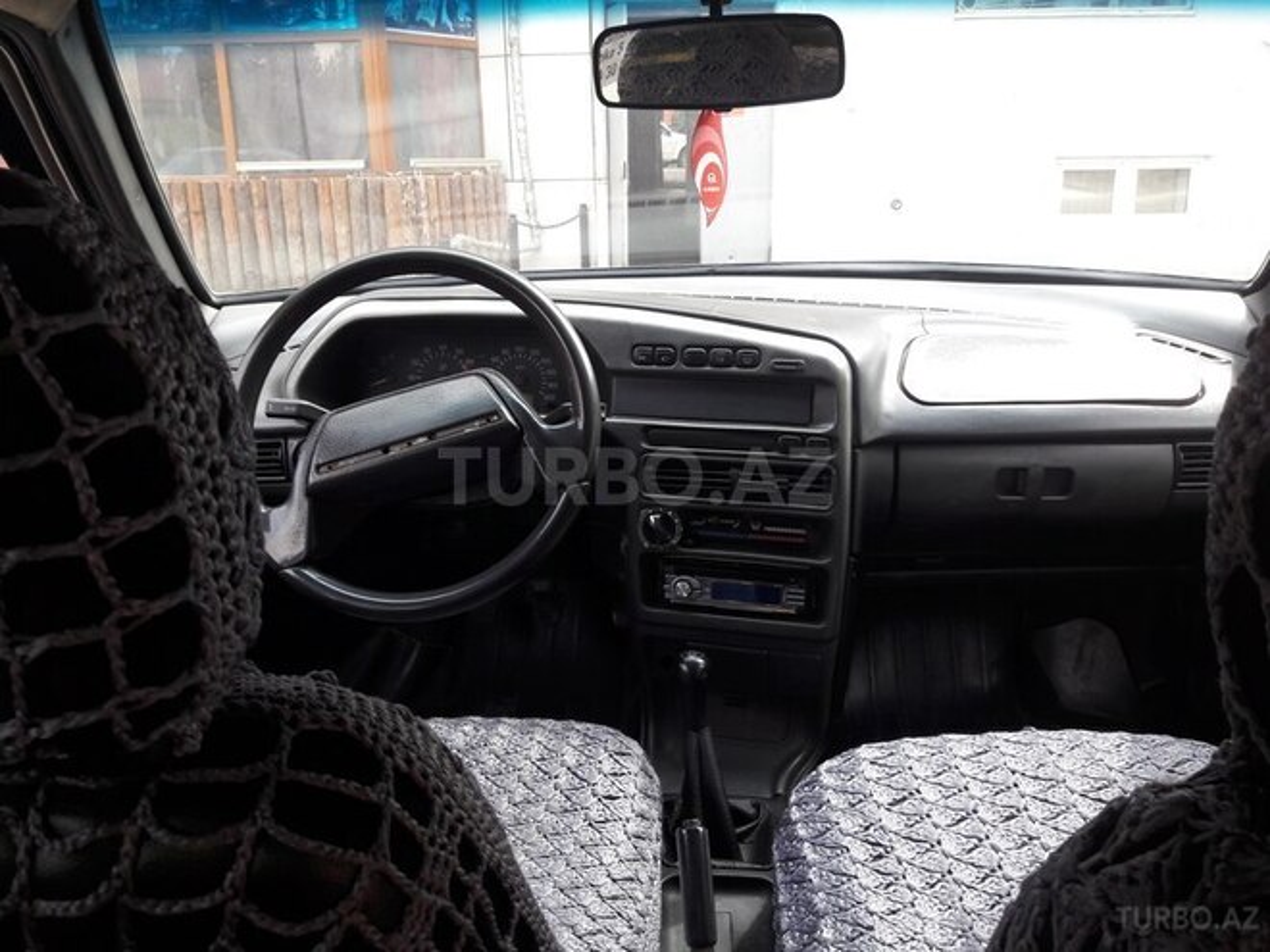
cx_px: 635
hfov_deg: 63.4
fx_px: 1027
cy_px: 476
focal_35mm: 28
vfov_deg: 49.7
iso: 40
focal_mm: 3.7
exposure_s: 1/122
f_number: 1.9
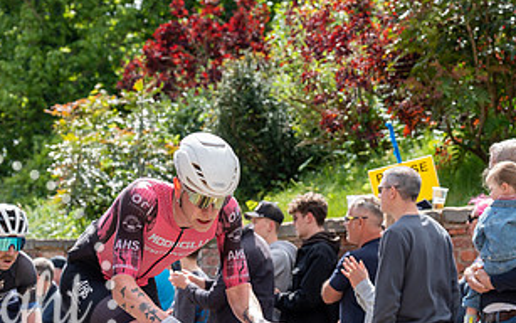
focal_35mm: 135
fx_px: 1899
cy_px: 221
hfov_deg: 15.5
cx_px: 220
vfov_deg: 9.7
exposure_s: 1/1000
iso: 500
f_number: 5
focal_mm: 70
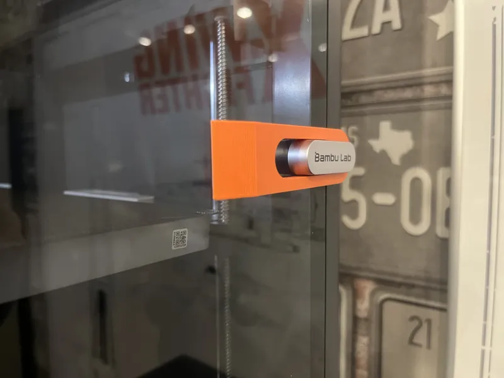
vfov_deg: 53.1
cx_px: 252
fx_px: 379
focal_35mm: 26
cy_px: 189
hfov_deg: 67.3
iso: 500
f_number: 1.6
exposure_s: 1/25
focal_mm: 5.1
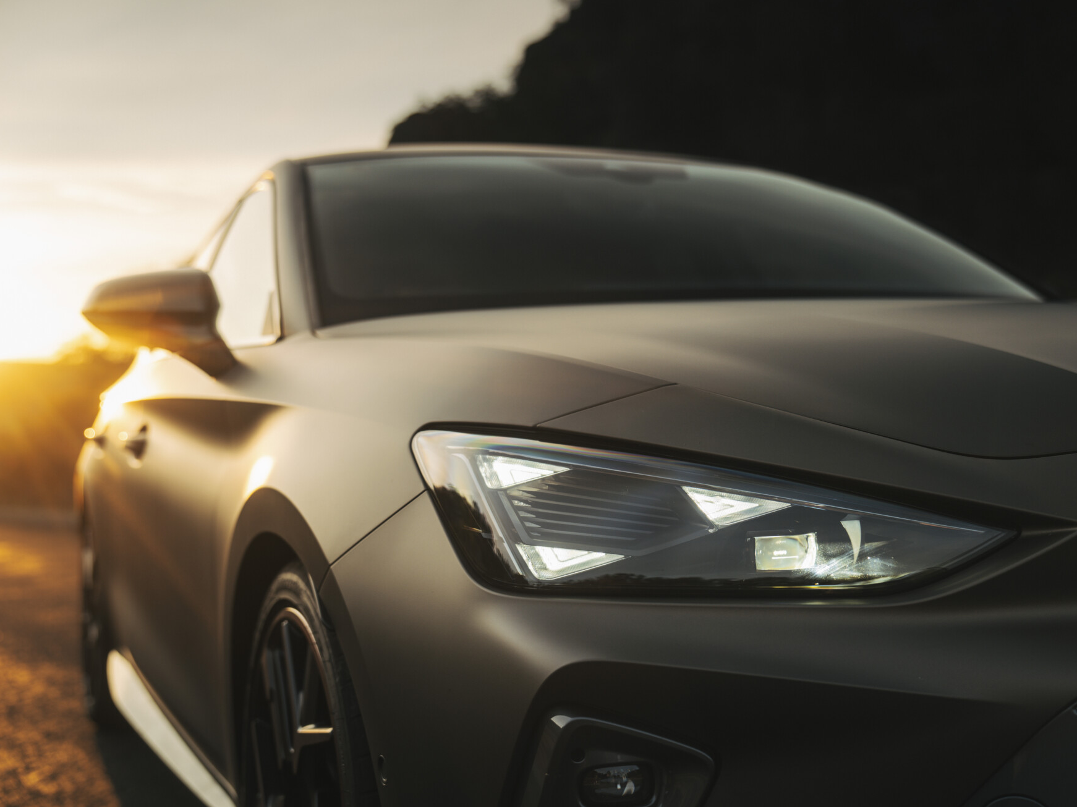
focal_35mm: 47
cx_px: 605
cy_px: 405
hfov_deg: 40.4
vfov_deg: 30.9
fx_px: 1462
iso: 100
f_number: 3.2
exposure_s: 1/100
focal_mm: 43
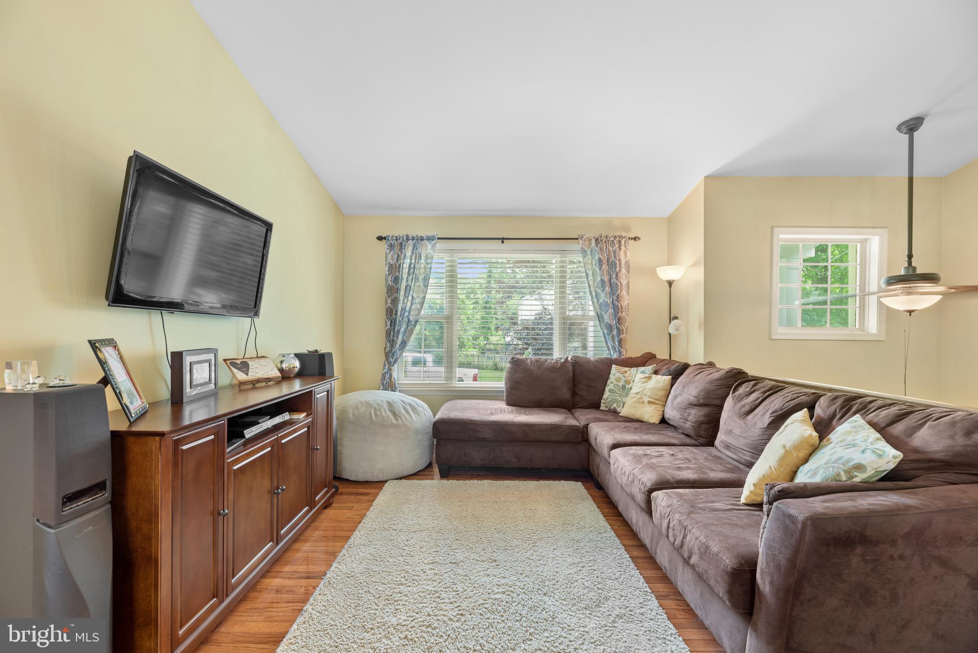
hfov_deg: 104.2
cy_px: 326
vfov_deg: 81.3
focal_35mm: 14
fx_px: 380
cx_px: 489
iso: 100
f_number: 9
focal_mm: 14
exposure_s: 2.5
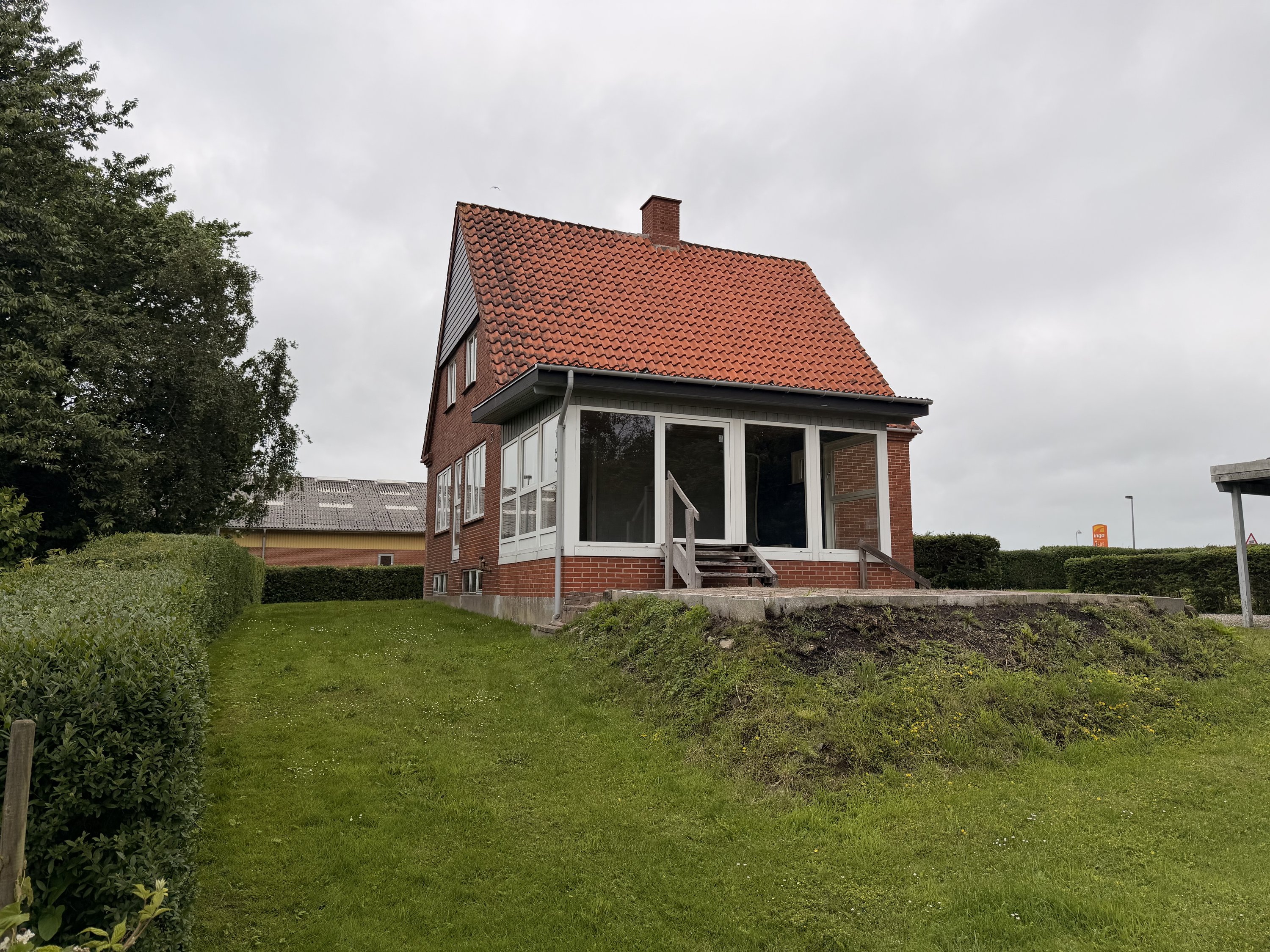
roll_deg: +0.0
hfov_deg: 71.6
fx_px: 881
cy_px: 476
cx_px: 635
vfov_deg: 56.8
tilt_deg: +8.1
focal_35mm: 24
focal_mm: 6.76
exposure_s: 1/4167
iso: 80
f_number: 1.78
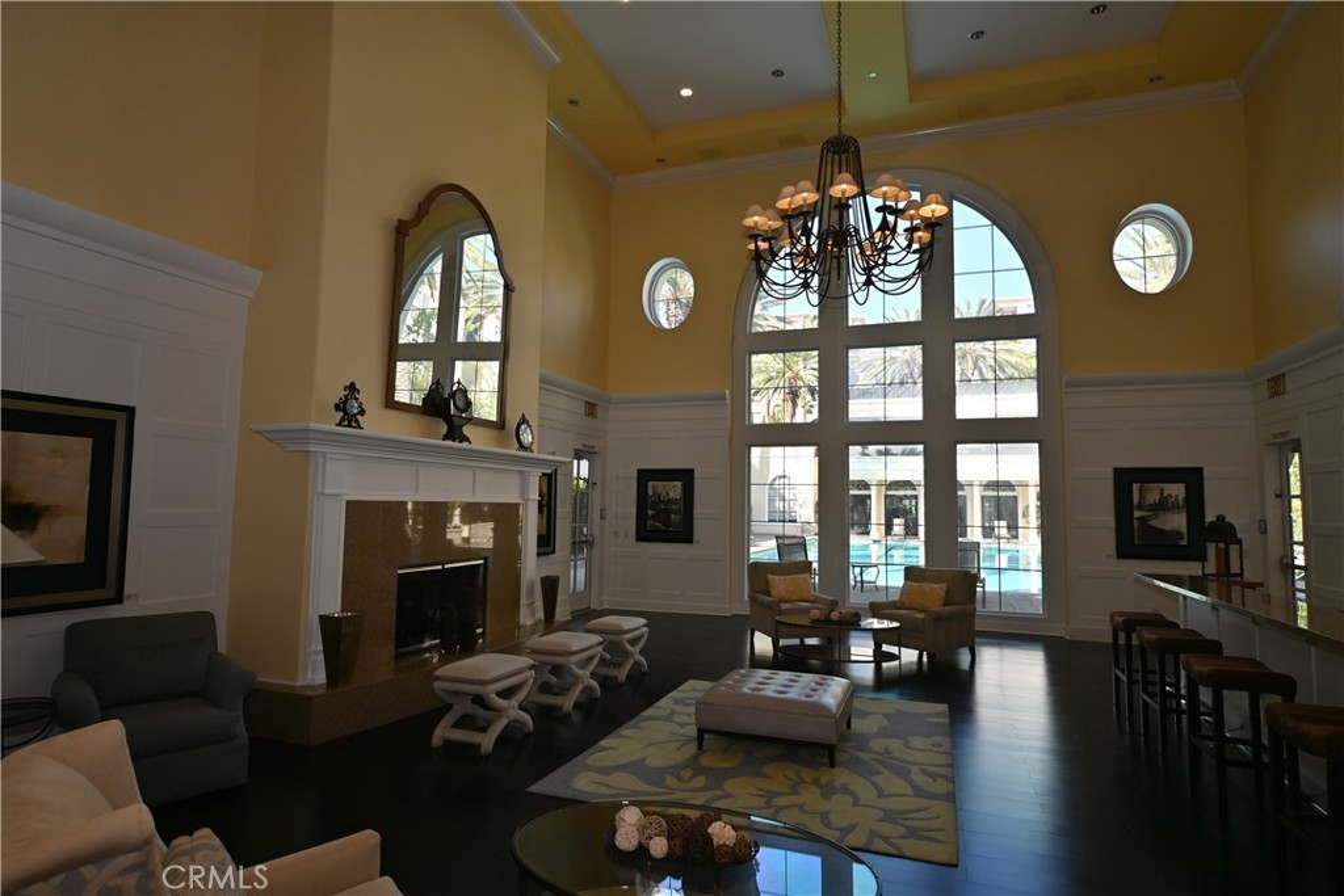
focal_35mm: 20
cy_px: 448
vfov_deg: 63.2
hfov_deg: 85.4
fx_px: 728
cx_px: 672
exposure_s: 1/125
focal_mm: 13
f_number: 5.6
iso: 160
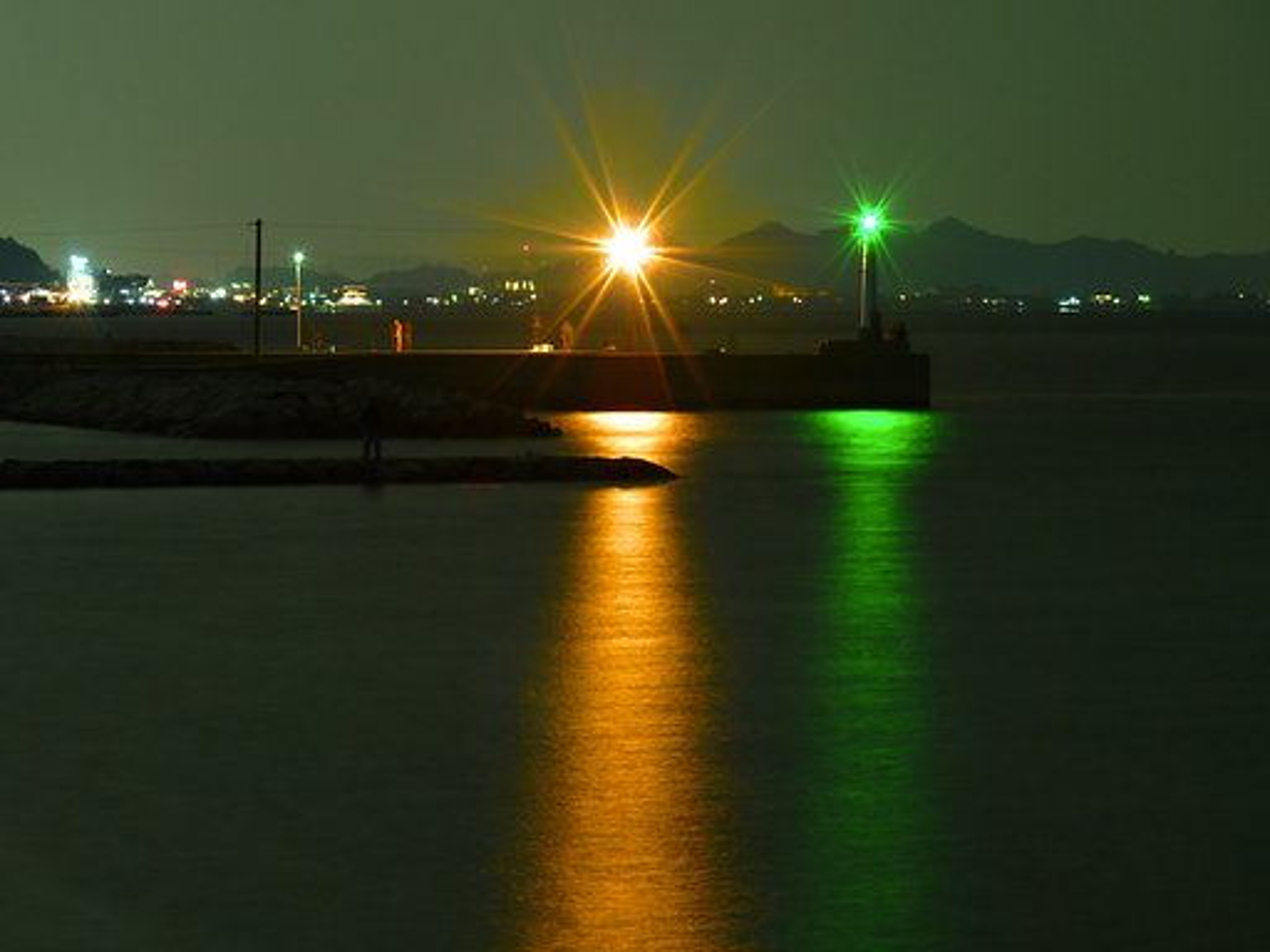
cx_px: 635
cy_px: 476
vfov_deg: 9.3
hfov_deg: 12.4
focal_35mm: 159
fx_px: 5833
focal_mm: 33.7
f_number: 5
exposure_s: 30
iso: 100
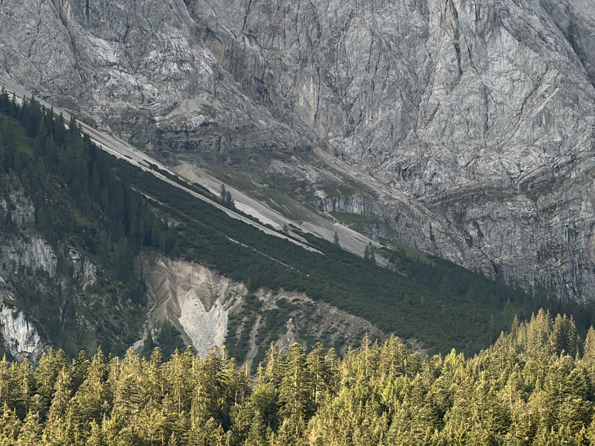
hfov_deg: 10.7
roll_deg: -0.5
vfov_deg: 8.1
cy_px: 86
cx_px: 332
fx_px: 3162
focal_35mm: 184
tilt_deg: +19.3
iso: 50
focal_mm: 16.89
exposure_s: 1/188
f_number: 2.8
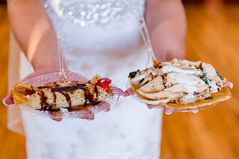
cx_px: 124
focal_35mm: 69
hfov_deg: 29.4
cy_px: 83
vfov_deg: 19.8
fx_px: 455
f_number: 2.8
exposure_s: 1/200
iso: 800
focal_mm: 66
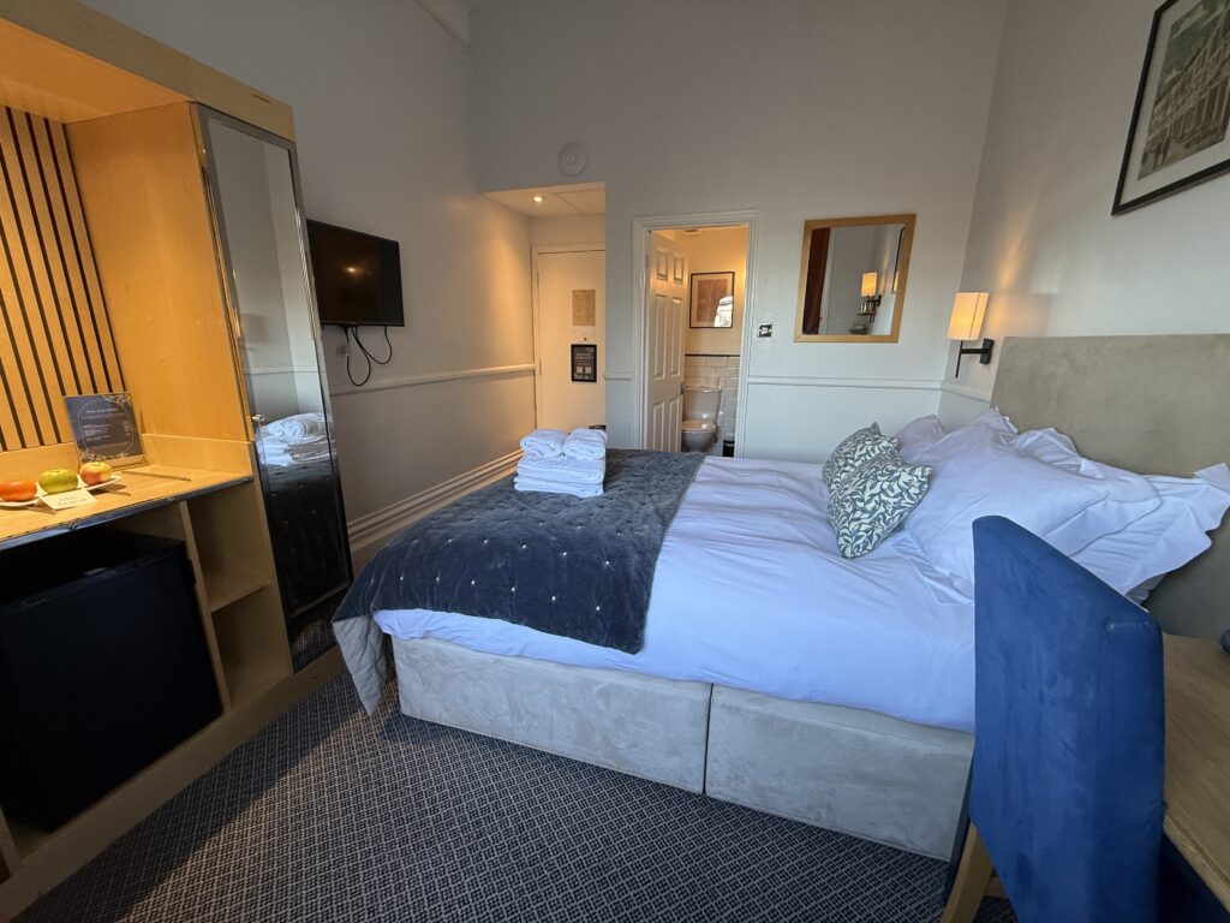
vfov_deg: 85.7
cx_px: 615
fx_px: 497
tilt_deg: -14.5
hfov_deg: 102.1
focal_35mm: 14
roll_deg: -0.5
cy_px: 462
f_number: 2.2
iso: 160
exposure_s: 1/100
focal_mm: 2.22
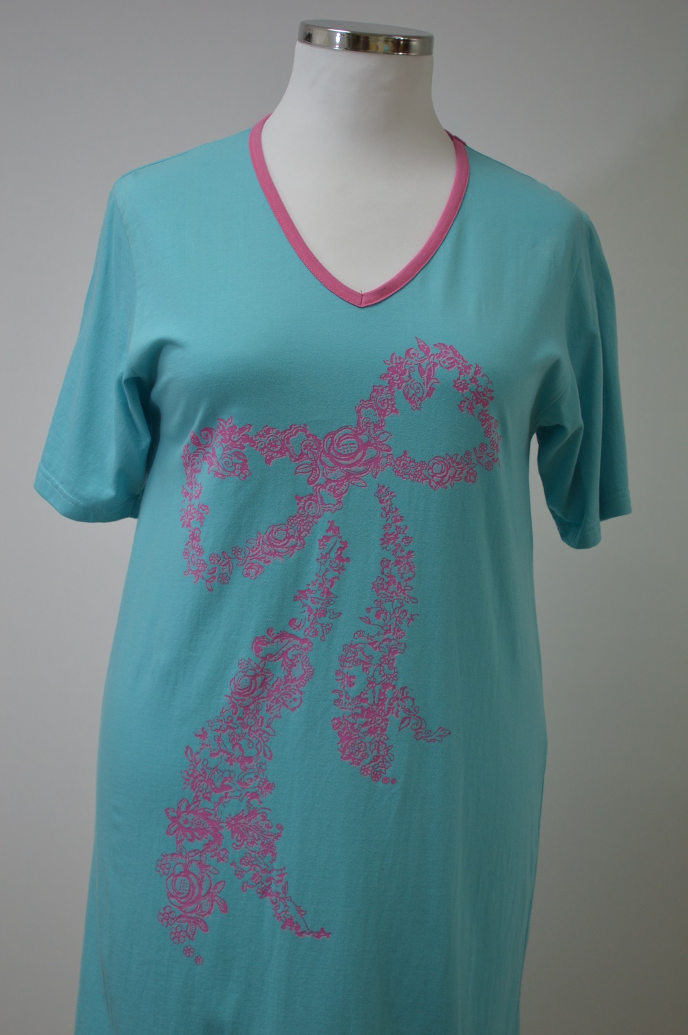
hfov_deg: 20.6
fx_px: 1895
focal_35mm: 66
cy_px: 518
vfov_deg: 30.5
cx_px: 344
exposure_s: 1/30
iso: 320
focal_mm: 44
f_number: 5.3
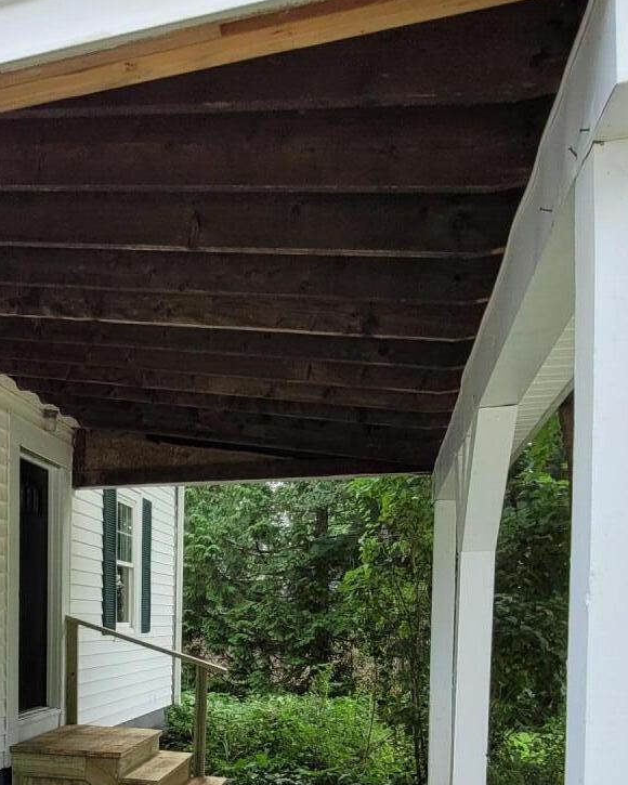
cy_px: 646
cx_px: 81
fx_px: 813
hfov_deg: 39.6
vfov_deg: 48.2
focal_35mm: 35
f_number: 2.2
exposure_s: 1/182
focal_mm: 1.74
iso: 40
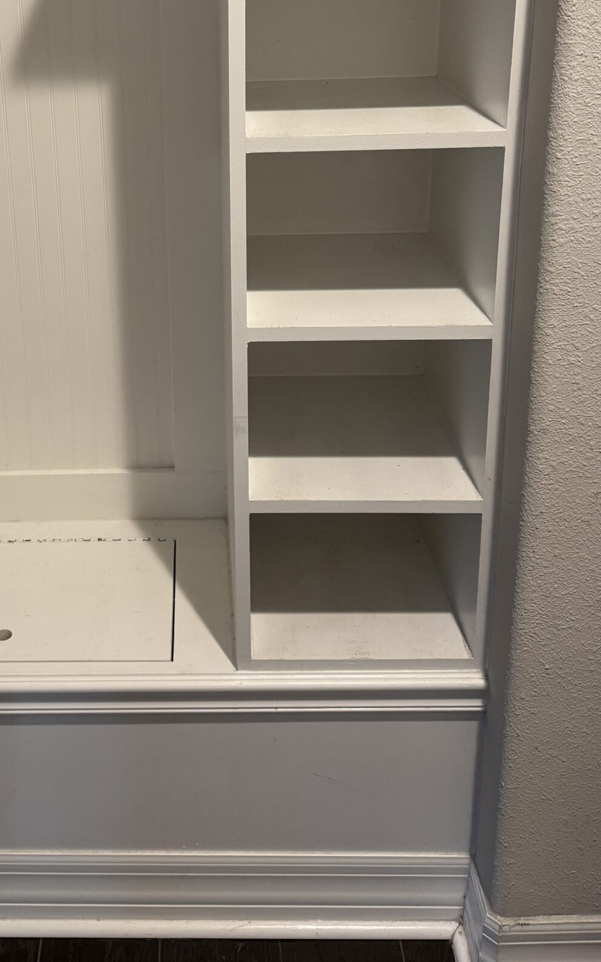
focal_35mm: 41
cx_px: 160
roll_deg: +2.3
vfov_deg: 46.5
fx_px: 1074
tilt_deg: -17.5
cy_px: 239
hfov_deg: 30.8
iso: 320
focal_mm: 6.76
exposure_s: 1/60
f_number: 1.78
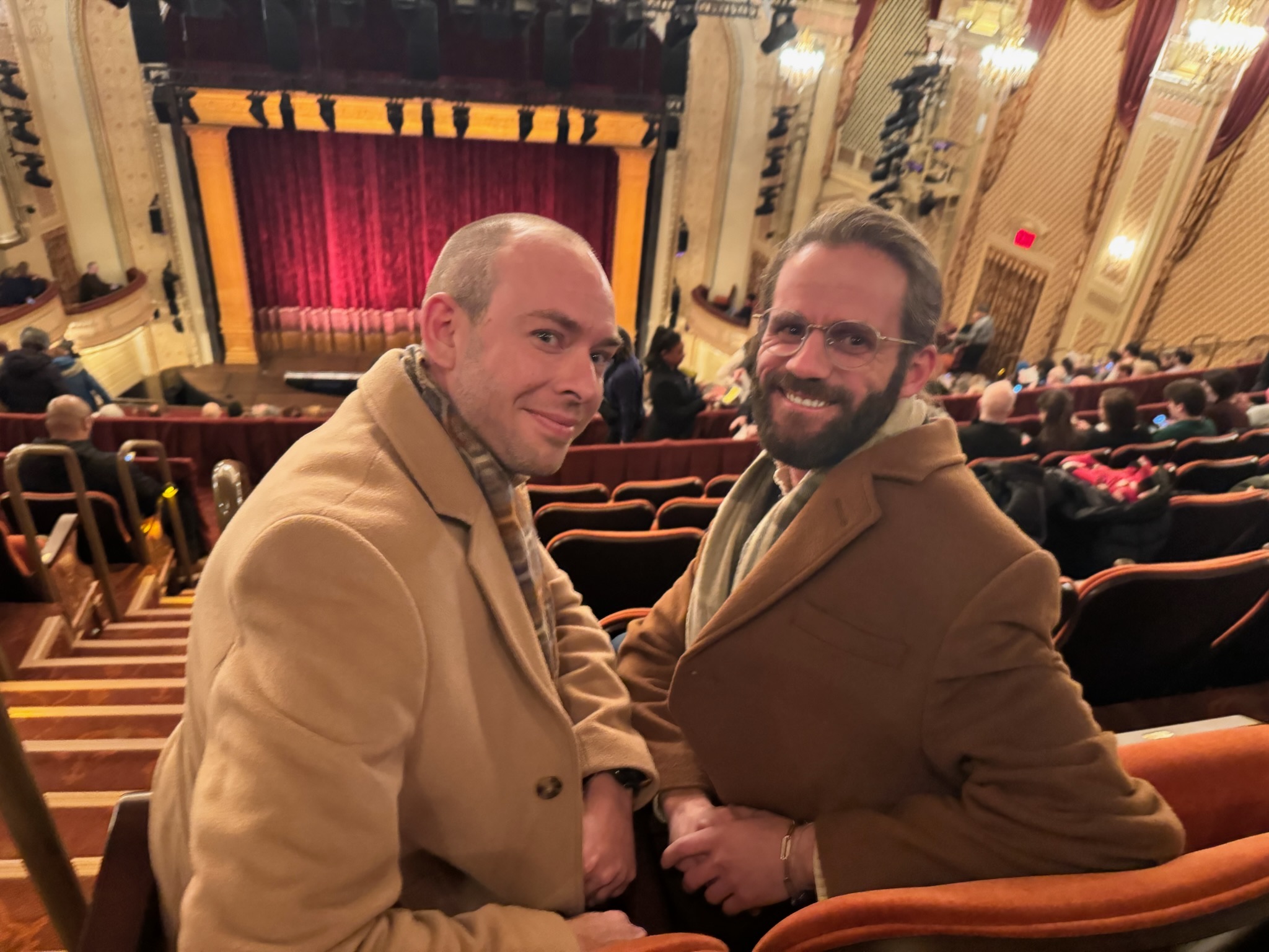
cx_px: 634
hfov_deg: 71.6
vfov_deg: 56.8
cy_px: 476
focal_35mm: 24
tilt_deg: -35.9
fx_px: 880
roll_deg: -7.1
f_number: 1.78
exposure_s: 1/30
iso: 1250
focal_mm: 6.76
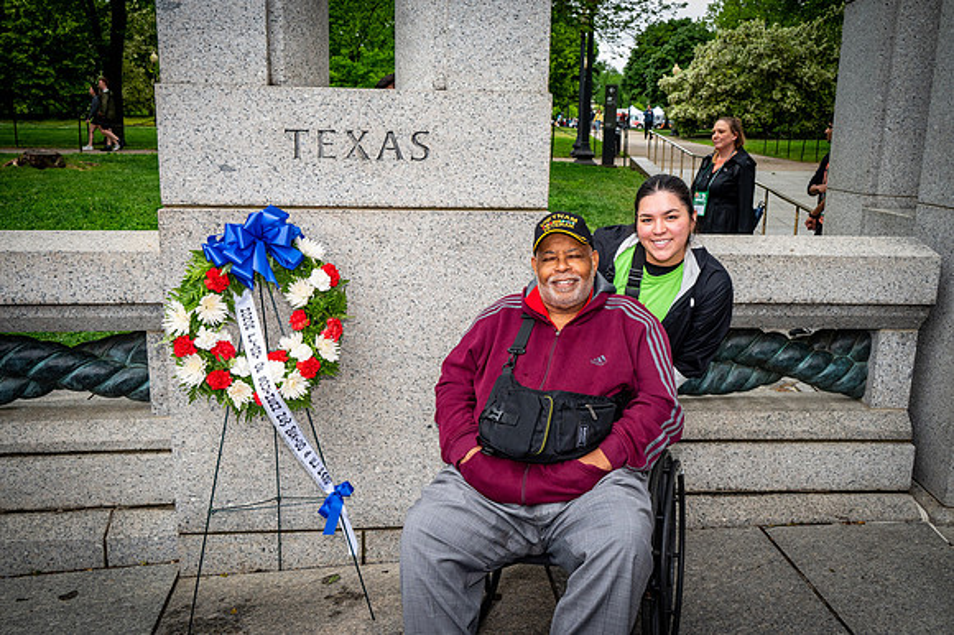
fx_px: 834
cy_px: 318
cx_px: 477
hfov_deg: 59.5
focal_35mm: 32
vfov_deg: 41.7
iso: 1600
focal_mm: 31.5
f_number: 8
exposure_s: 1/640
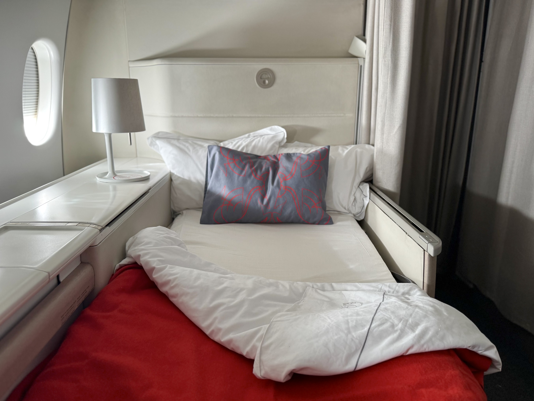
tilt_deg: -16.0
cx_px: 267
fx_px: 370
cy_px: 200
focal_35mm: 24
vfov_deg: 56.8
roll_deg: -3.6
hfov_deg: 71.6
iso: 200
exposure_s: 1/63
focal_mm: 6.86
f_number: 1.78
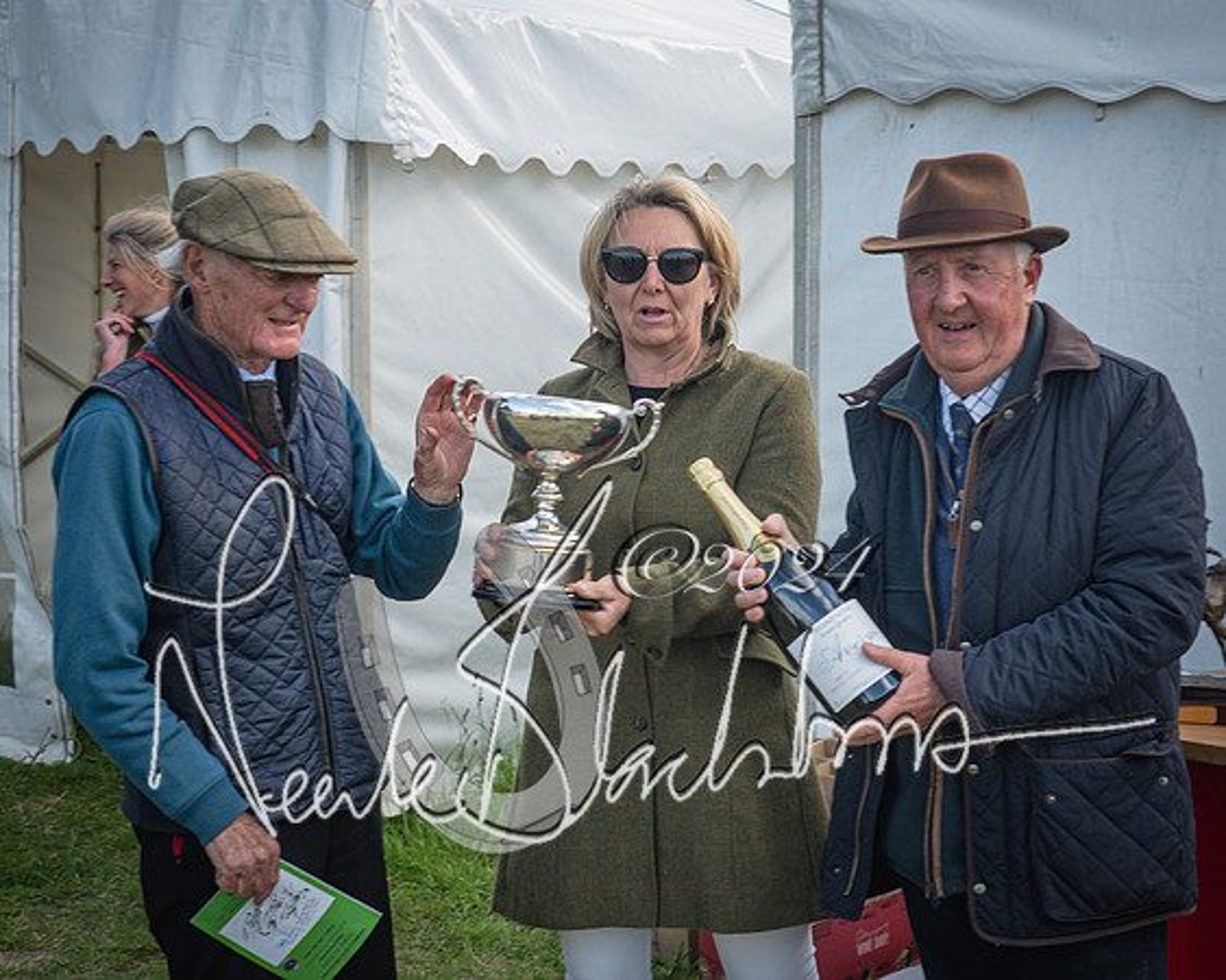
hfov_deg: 29.5
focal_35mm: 64
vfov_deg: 23.8
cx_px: 689
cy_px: 490
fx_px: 2328
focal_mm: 38
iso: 200
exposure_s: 1/60
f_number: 9
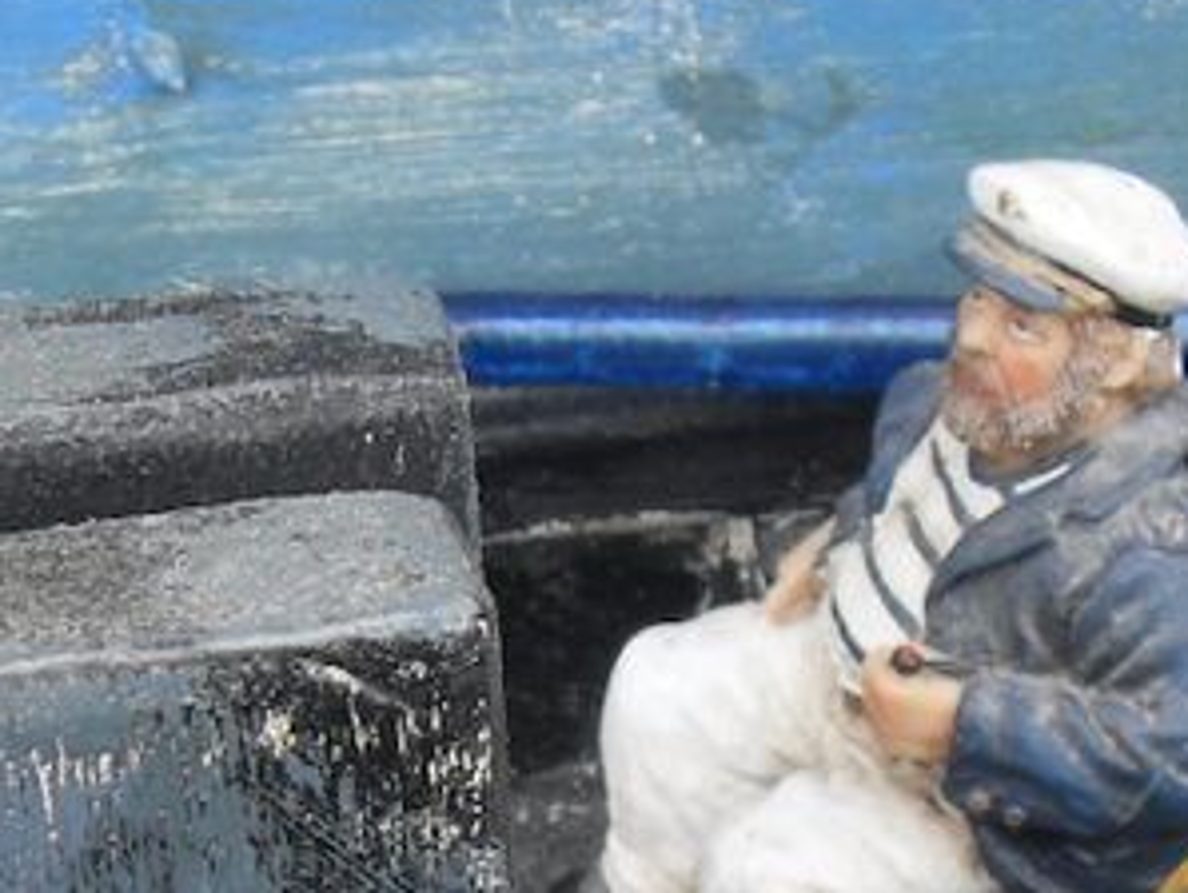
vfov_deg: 11.5
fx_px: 4362
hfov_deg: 15.5
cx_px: 510
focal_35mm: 127
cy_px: 961
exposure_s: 1/125
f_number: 2.8
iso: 80
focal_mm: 6.3
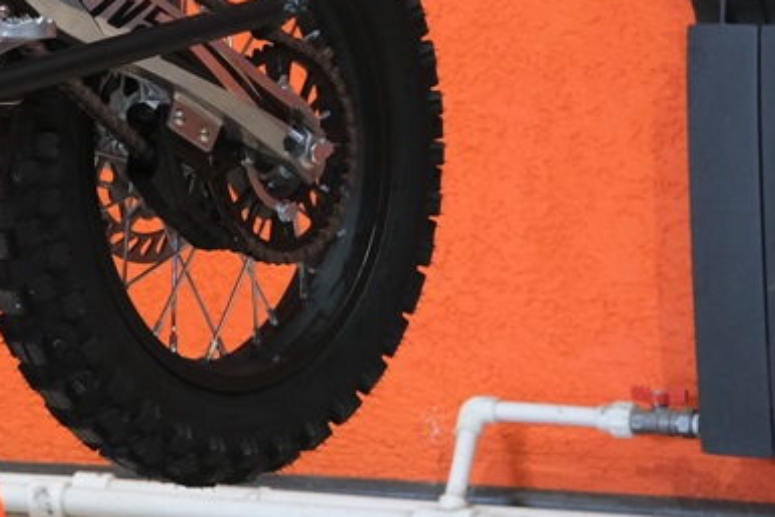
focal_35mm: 191
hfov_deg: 10.4
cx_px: -395
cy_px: -355
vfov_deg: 7.0
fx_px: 4113
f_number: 4
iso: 1250
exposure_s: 1/100
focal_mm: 30.8
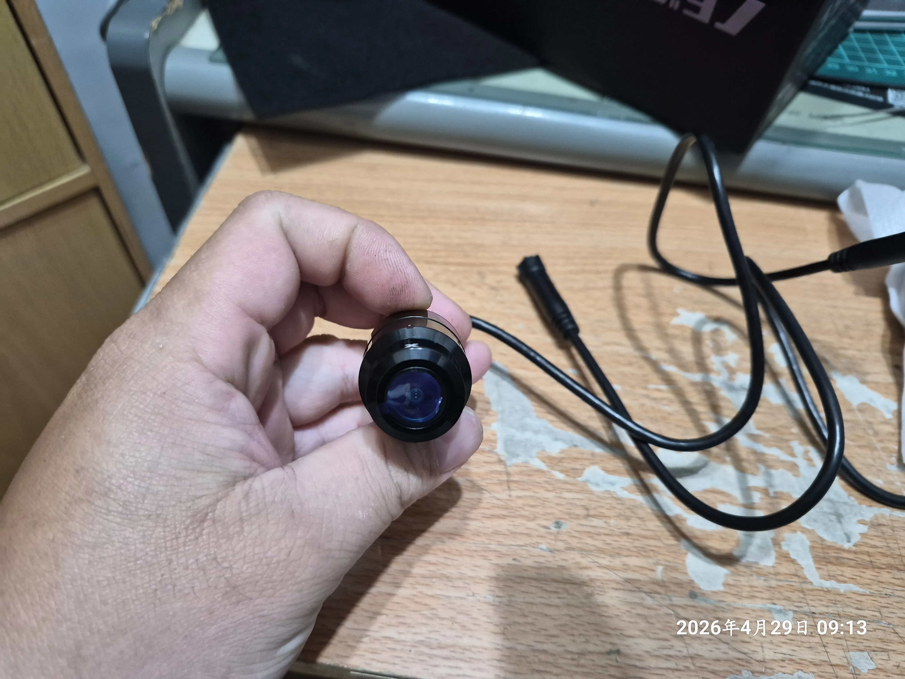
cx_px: 452
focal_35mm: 23
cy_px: 340
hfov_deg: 73.9
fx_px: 601
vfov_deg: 58.9
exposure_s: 1/120
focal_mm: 5.4
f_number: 1.8
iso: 1000
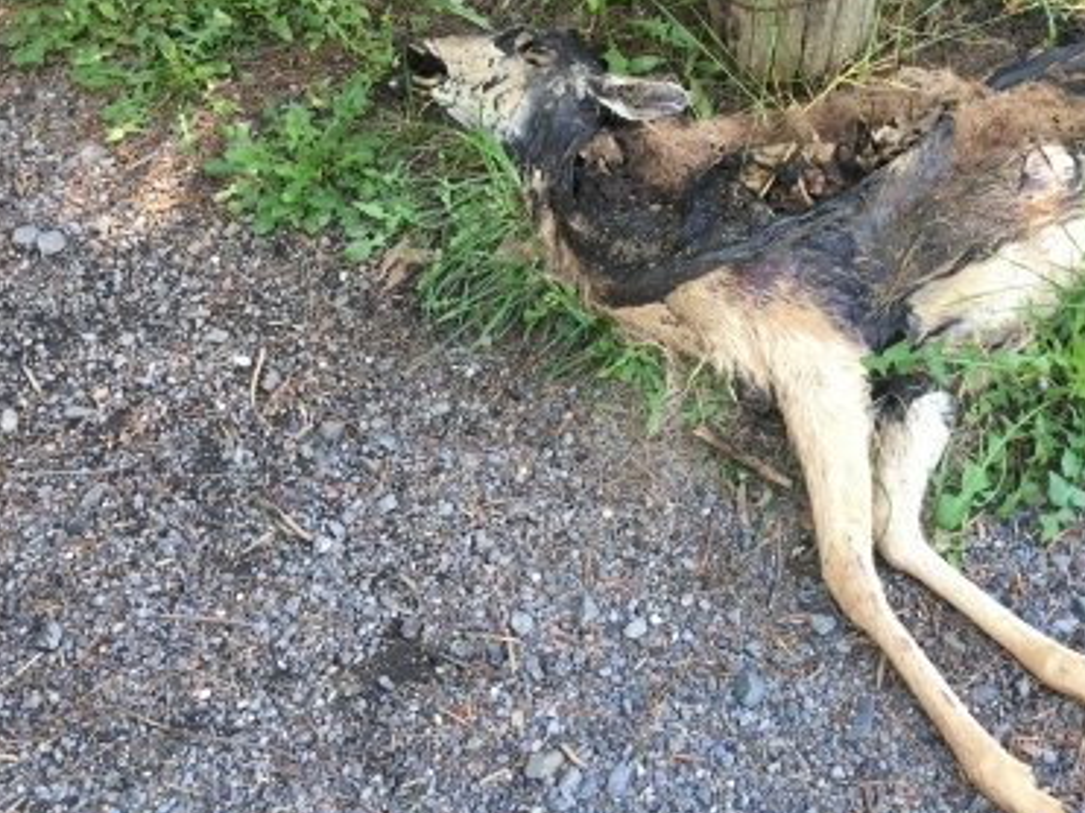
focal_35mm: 50
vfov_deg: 28.7
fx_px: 1567
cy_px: 202
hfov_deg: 37.3
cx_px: 813
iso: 32
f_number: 2.2
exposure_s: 1/30
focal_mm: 4.15
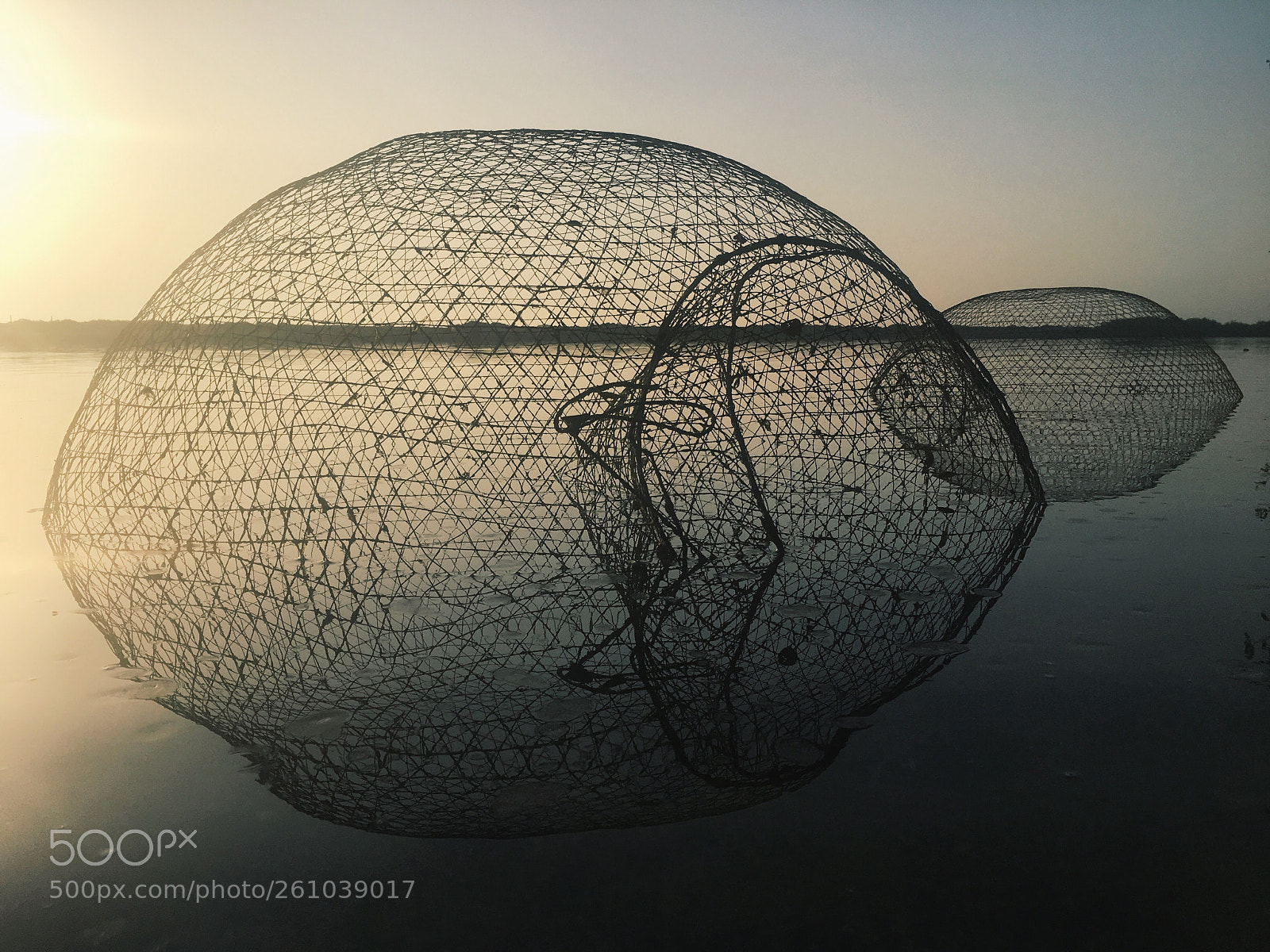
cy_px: 476
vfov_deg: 48.2
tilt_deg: -6.5
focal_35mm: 29
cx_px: 635
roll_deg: +0.8
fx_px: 1064
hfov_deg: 61.7
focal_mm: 4.15
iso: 25
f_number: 2.2
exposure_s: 1/2331
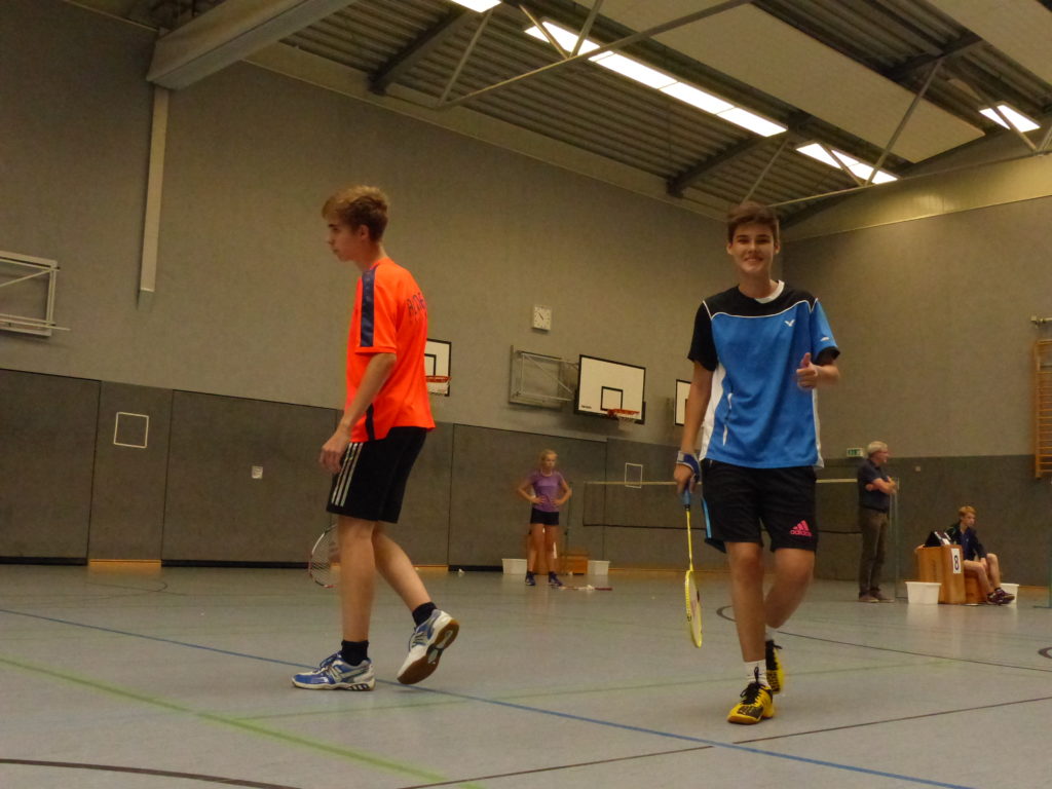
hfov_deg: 47.9
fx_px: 1185
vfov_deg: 36.8
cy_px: 394
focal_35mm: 39
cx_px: 526
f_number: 4
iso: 1600
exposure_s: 1/400
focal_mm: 7
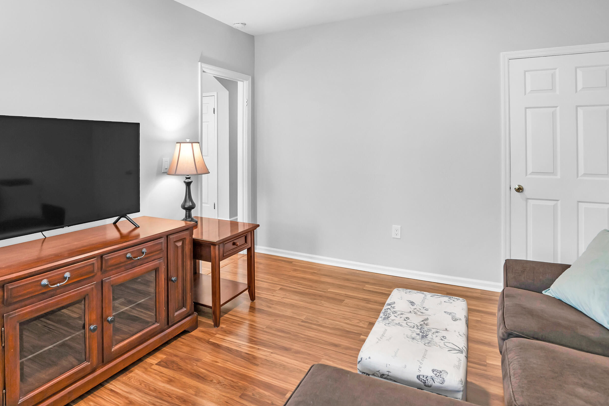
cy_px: 156
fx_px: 338
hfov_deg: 83.6
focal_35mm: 20
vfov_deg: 61.2
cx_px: 269
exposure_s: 1/13
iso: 250
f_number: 4
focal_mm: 16
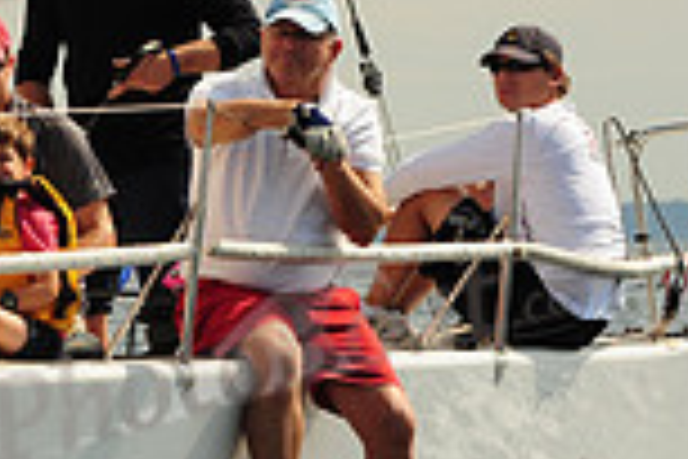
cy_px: 180
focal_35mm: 380
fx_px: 7262
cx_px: -243
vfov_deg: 3.6
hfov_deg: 5.4
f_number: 8
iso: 320
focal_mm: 100
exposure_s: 1/1250
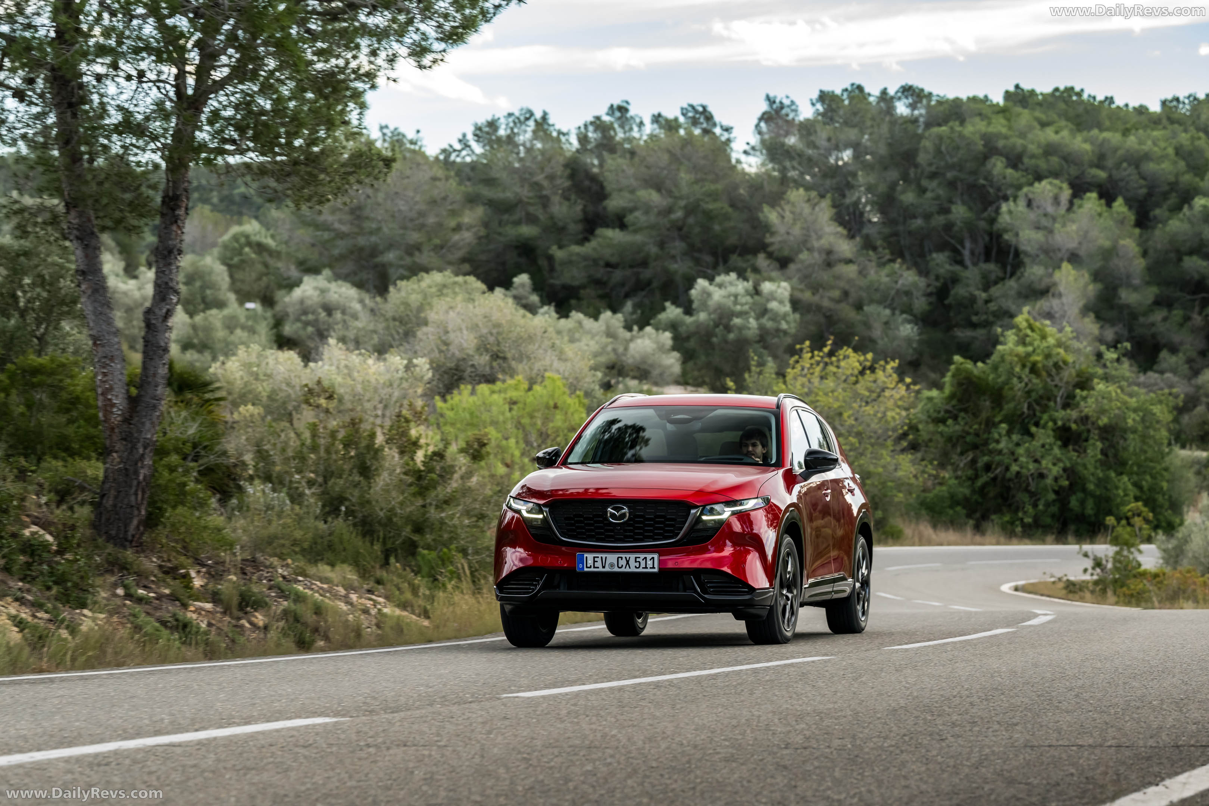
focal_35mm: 96
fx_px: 3224
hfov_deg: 21.2
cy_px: 403
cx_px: 604
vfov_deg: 14.3
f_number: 5
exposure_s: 1/320
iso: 400
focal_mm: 96
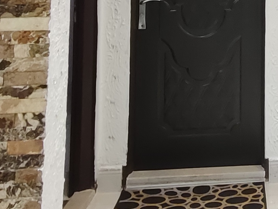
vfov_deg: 21.3
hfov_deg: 29.9
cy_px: -110
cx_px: 315
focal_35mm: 57
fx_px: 458
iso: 267
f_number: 2.2
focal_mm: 1.66
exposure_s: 1/50
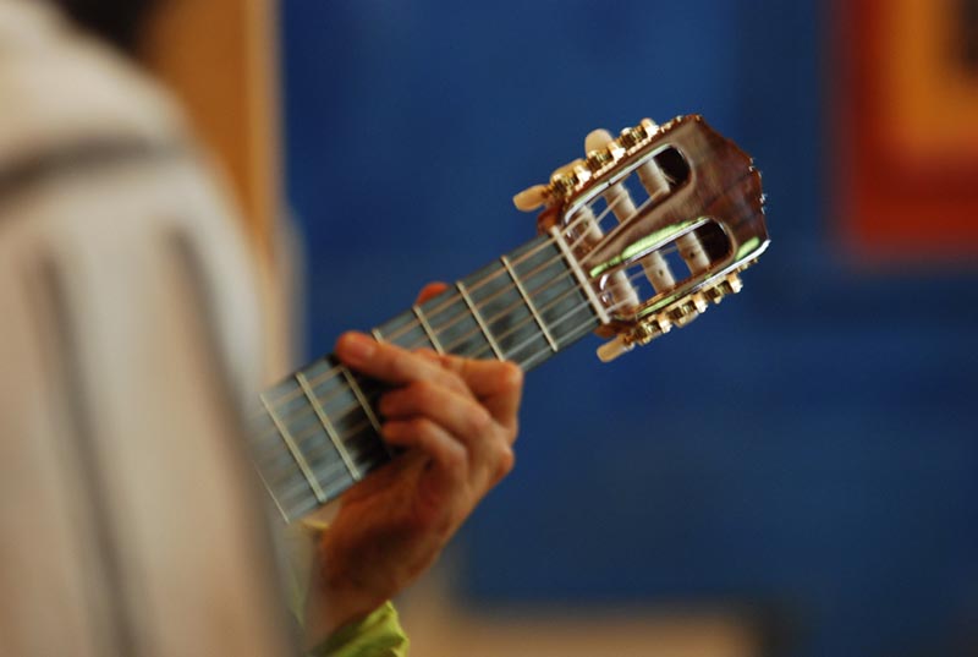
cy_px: 328
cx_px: 489
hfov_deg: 6.9
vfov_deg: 4.6
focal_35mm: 300
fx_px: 8167
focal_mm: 200
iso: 640
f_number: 2.8
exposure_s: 1/10
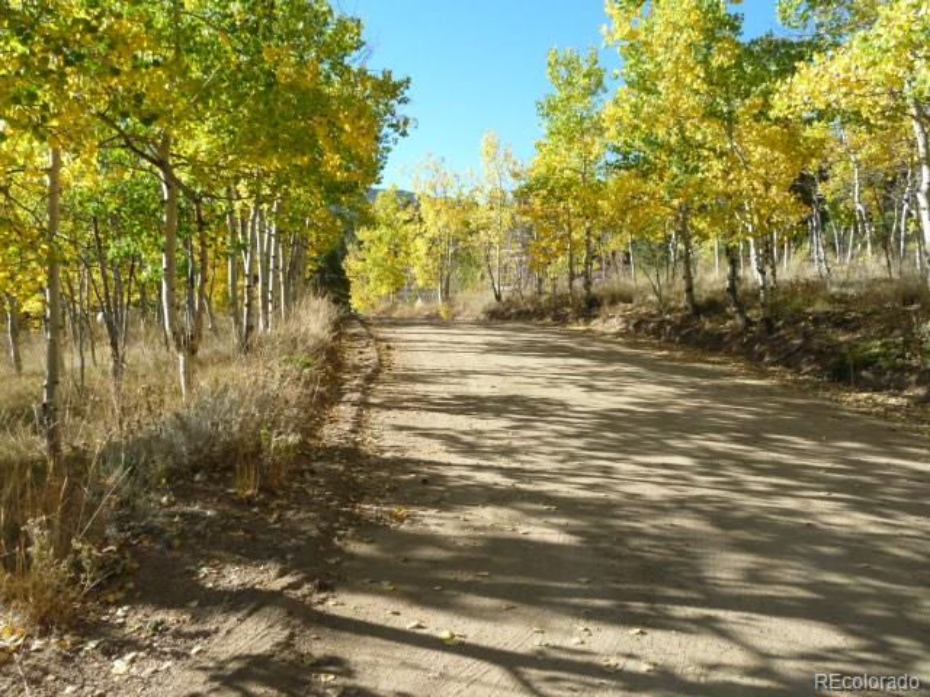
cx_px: 465
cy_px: 348
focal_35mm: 32
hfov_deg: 56.8
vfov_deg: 44.2
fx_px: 860
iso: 80
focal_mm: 5.3
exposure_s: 1/250
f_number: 4
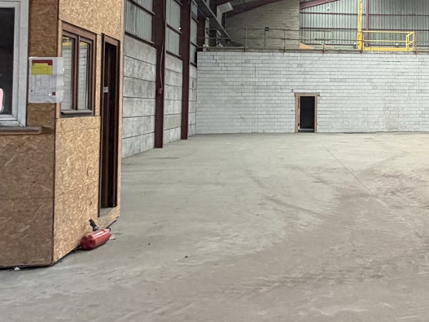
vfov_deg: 28.0
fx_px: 632
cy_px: 70
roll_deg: +0.4
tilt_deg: +4.2
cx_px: 392
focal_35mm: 51
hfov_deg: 35.2
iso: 200
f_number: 2.2
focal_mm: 2.22
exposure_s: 1/121
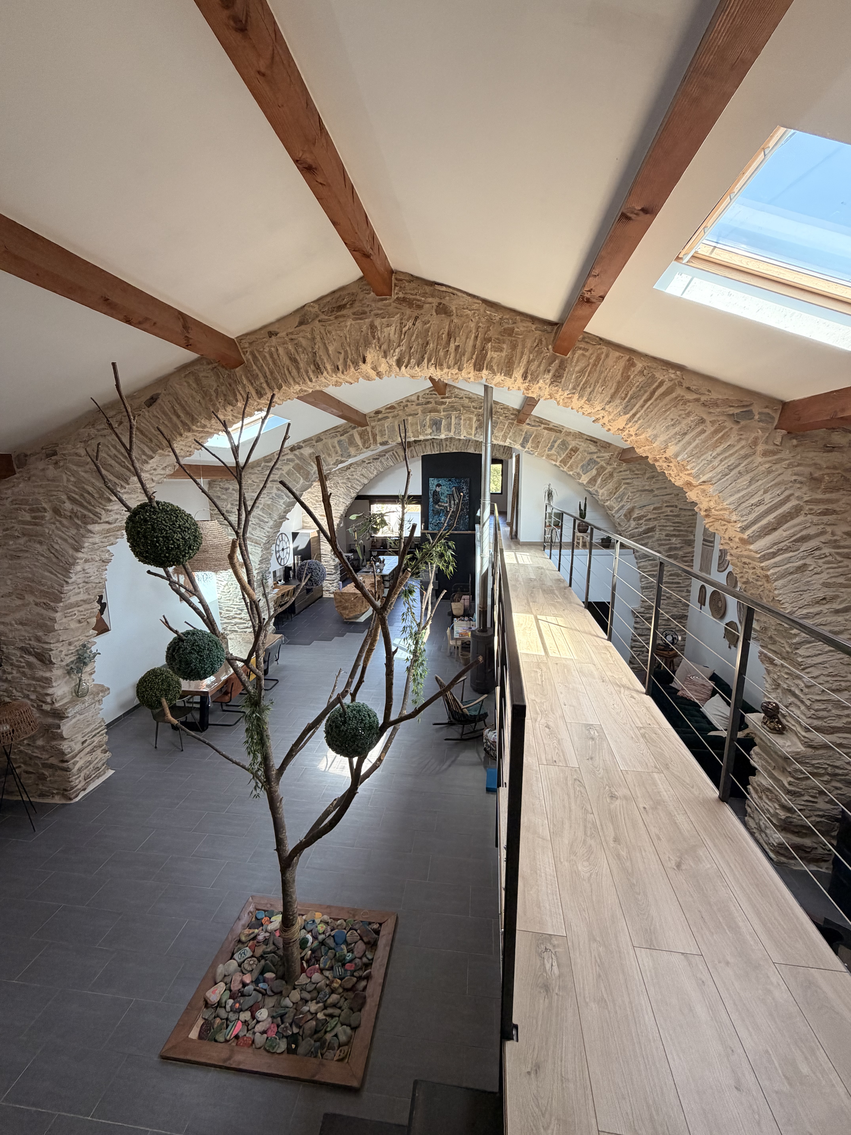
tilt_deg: -9.3
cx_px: 426
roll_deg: +1.0
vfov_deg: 102.1
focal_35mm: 14
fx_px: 459
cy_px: 568
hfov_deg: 85.7
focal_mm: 2.22
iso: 200
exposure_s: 1/121
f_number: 2.2
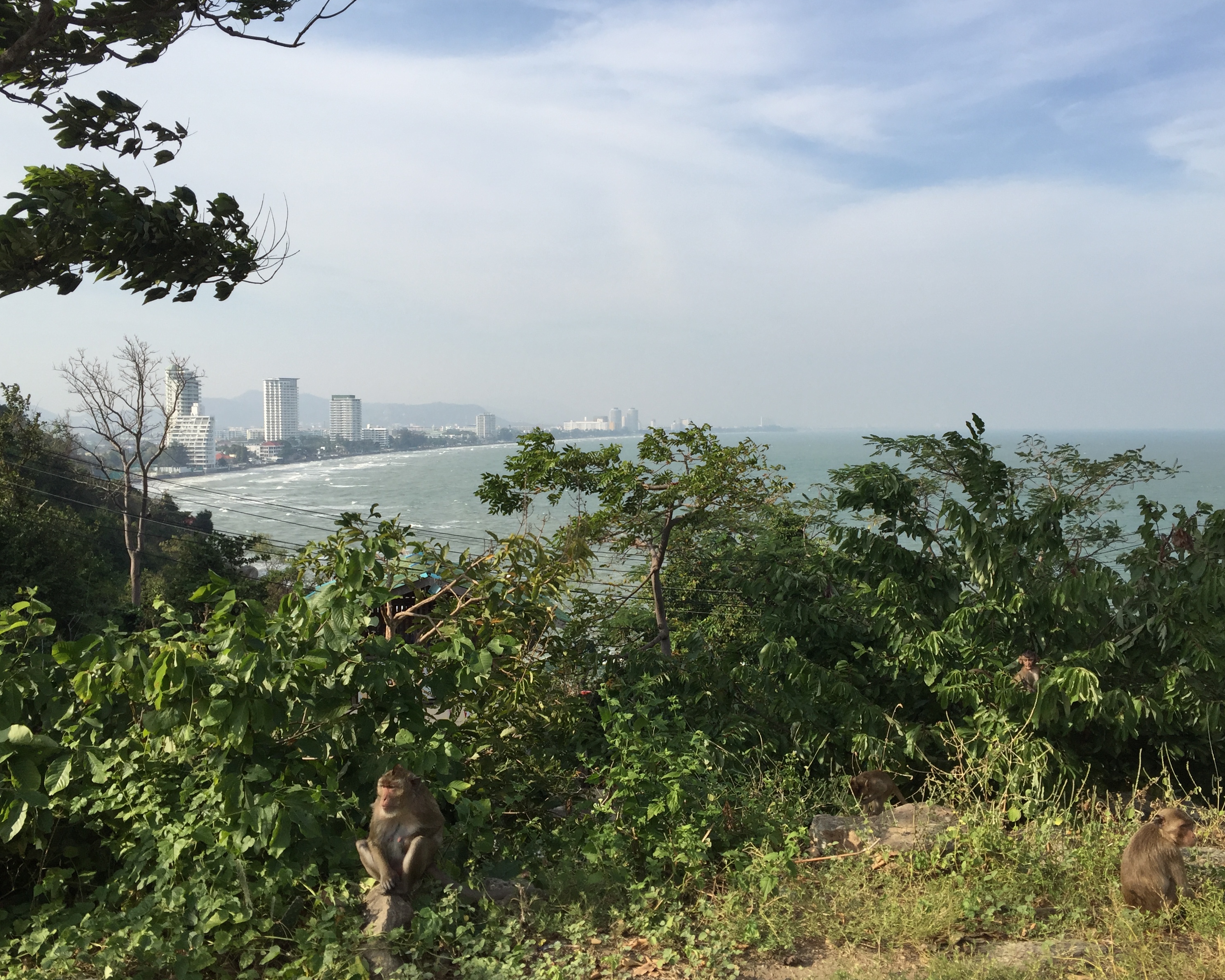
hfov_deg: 57.2
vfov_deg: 47.1
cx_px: 626
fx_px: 1124
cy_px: 480
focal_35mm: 31
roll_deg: -0.3
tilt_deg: -2.2
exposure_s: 1/1799
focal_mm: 4.15
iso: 32
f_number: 2.2
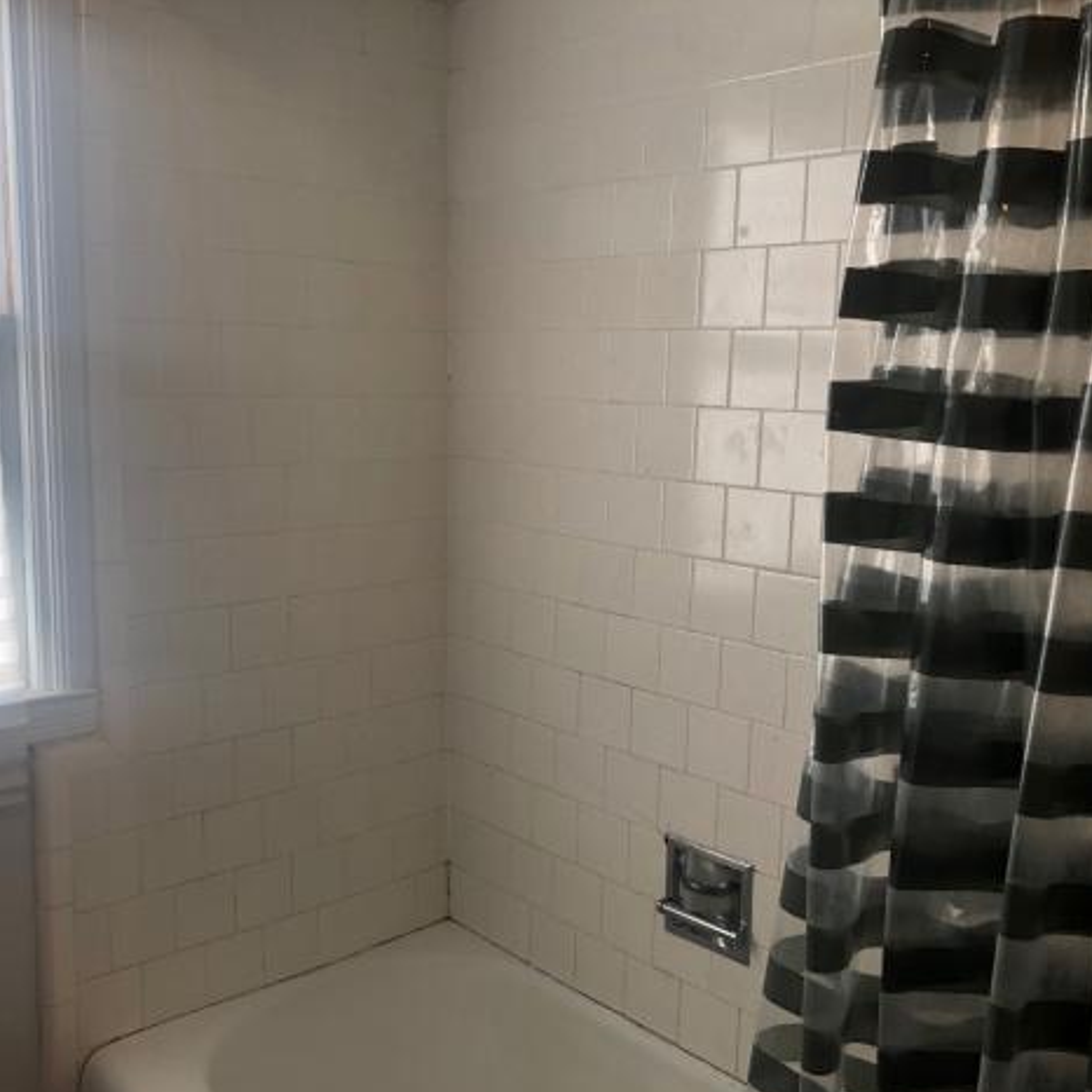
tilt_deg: -9.9
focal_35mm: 34
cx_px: 410
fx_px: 1213
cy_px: 558
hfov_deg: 48.0
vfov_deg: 48.4
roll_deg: -1.2
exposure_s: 1/60
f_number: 1.8
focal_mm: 4
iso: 100
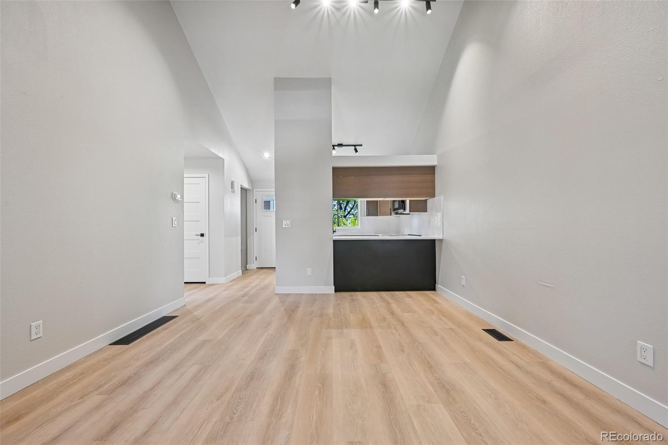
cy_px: 222
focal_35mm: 14
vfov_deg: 81.2
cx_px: 334
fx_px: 260
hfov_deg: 104.3
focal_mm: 14
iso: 360
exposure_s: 1/15
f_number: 9
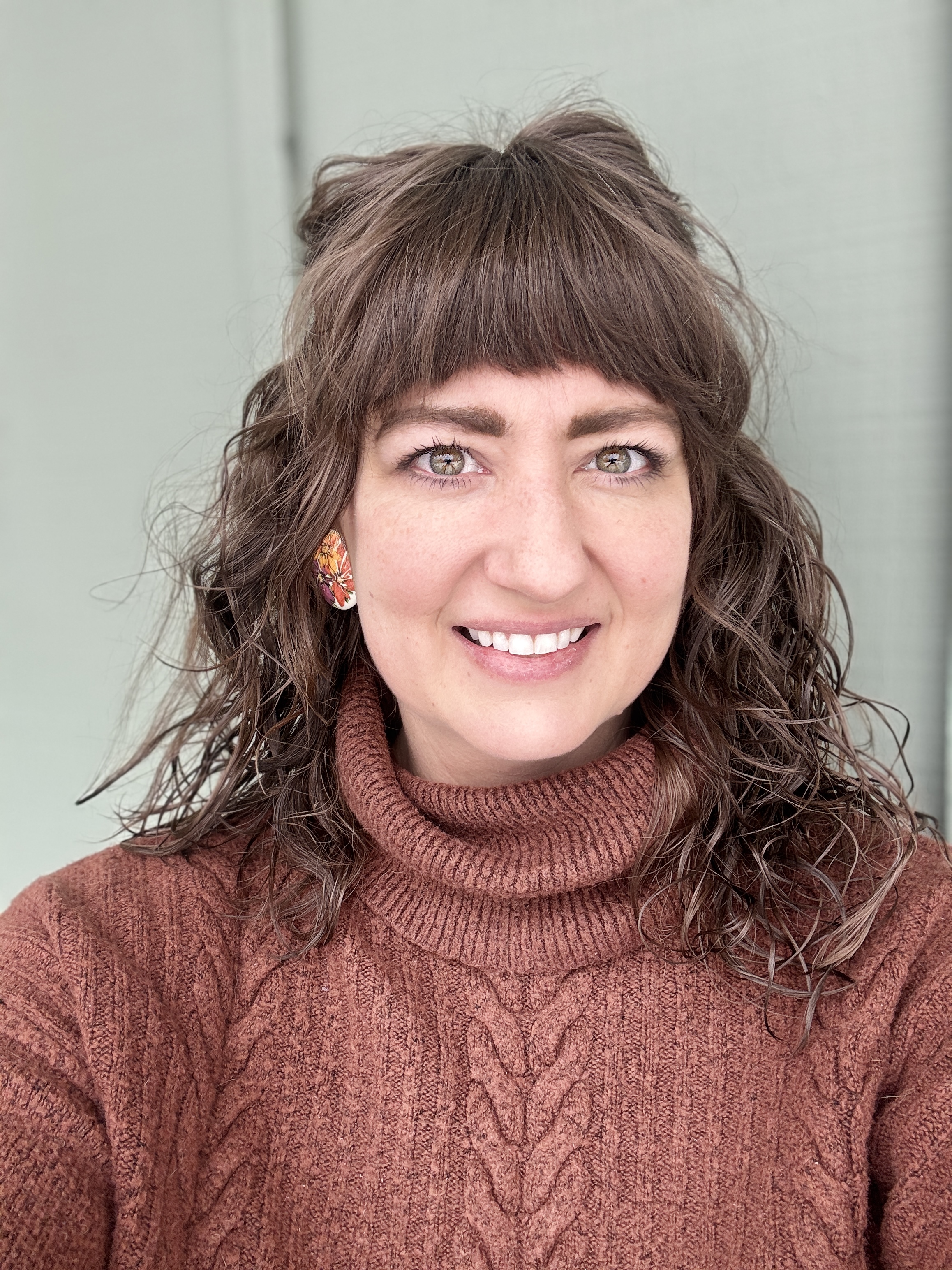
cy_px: 635
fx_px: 1100
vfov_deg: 60.0
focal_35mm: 30
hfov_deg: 46.8
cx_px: 476
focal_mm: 2.69
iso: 20
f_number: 1.9
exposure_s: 1/133
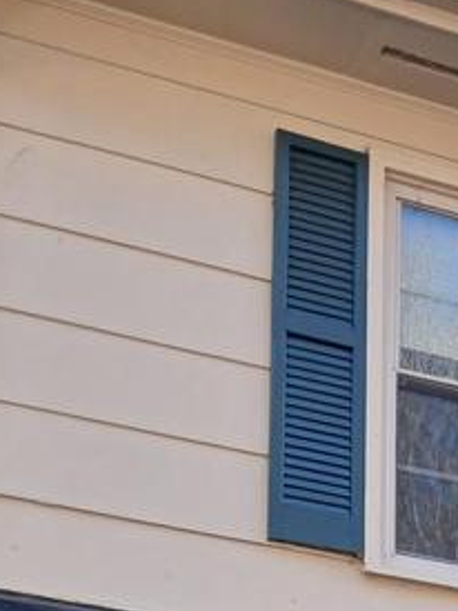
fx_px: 1801
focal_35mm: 102
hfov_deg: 13.8
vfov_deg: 15.8
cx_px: 638
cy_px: 1171
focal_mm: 3.98
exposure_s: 1/60
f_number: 1.8
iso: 20
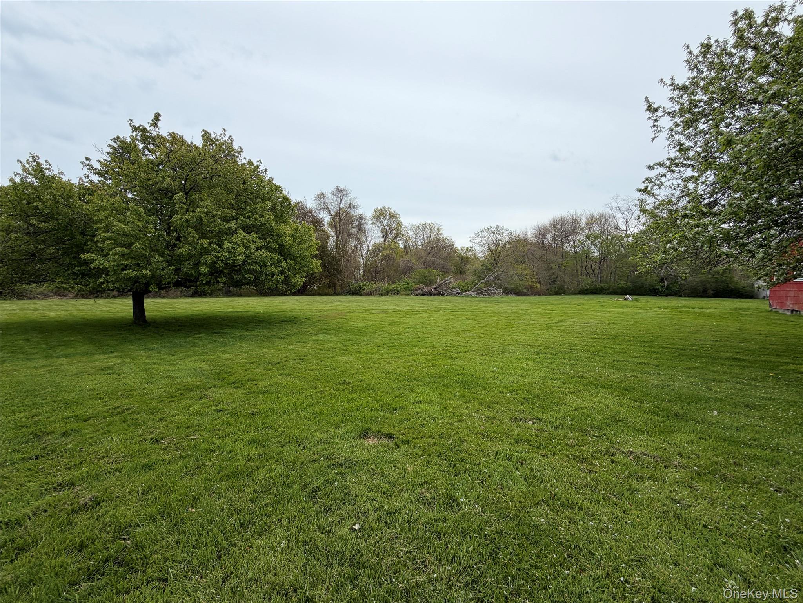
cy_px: 302
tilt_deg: -2.0
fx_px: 325
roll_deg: -0.2
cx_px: 402
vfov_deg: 85.7
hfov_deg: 102.1
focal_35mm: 14
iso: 25
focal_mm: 2.22
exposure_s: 1/770
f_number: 2.2
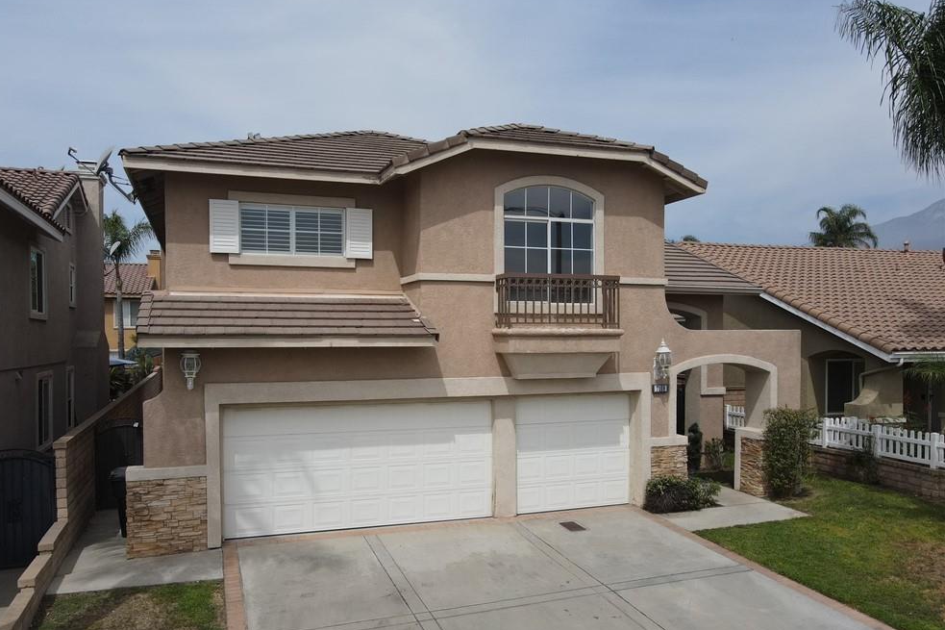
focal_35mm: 26
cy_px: 358
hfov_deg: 69.4
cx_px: 454
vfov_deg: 49.4
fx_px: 682
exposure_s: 1/1250
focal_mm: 4.5
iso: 100
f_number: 2.8
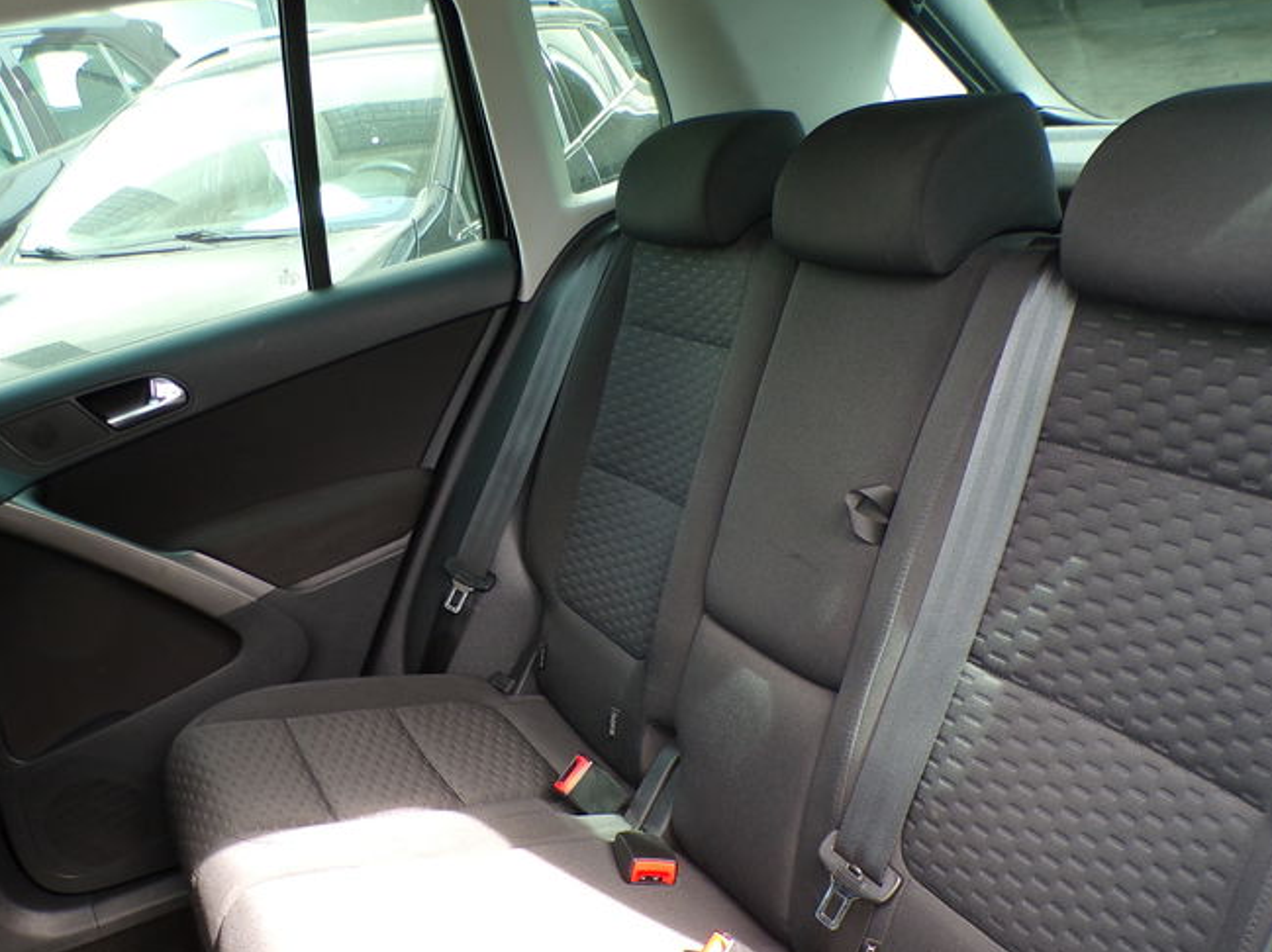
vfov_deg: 38.1
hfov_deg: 50.2
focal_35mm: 37
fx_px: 1359
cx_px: 619
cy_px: 644
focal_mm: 4.3
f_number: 3
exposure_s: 1/42
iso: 100
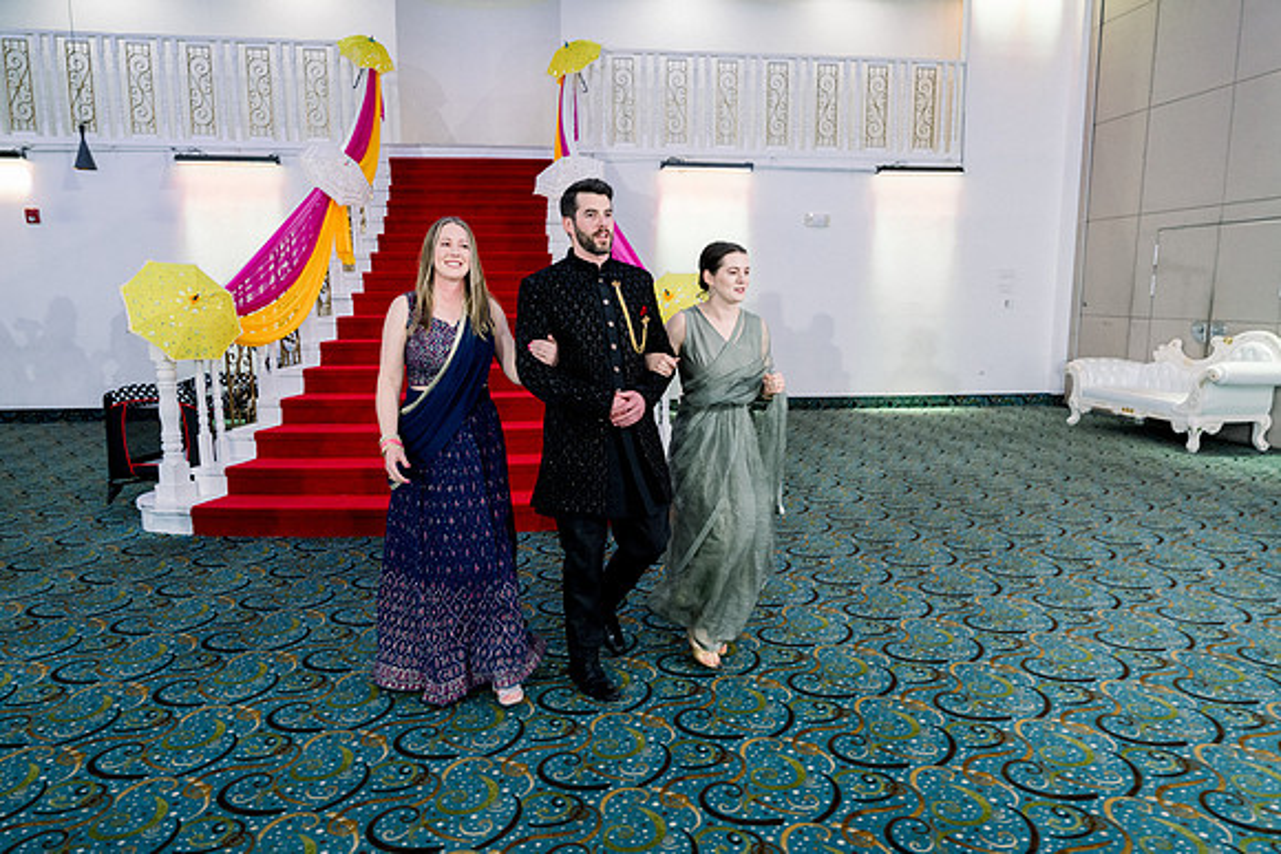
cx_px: 640
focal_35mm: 24
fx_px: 854
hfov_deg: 73.7
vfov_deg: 53.2
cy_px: 427
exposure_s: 1/125
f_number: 3.2
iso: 2000
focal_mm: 24
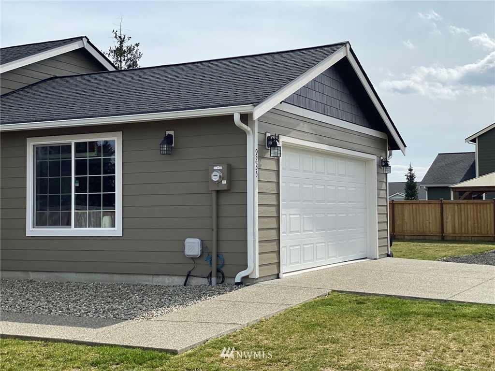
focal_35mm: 52
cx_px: 248
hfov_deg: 36.8
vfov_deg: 28.0
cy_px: 186
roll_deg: +0.6
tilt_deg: +1.9
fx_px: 744
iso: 25
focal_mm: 6
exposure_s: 1/3425
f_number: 2
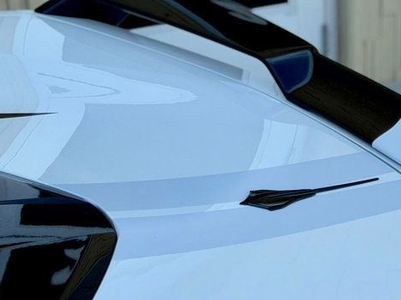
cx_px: 369
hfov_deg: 18.6
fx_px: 1204
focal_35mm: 104
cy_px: 282
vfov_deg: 14.0
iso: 64
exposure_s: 1/1838
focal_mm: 6.76
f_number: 1.78
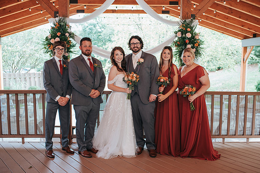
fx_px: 269
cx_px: 132
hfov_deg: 51.7
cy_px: 86
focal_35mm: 37
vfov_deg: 35.8
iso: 450
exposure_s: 1/200
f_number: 3.2
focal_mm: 35
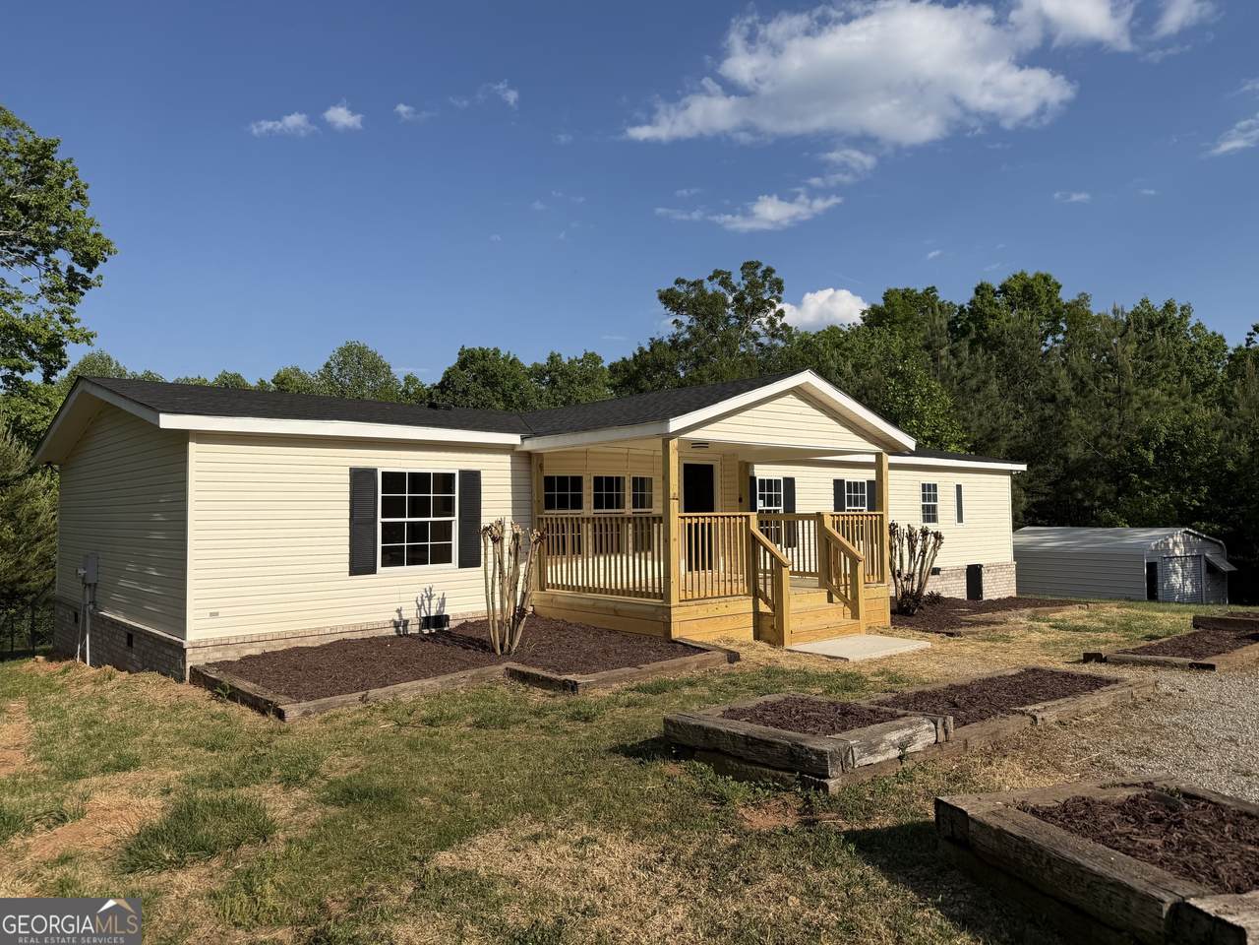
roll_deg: +0.5
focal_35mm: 24
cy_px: 472
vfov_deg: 56.8
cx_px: 630
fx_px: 873
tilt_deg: +1.5
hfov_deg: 71.6
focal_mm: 6.76
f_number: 1.78
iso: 80
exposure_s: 1/7353
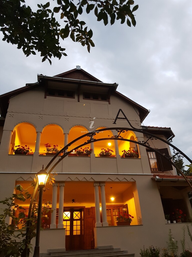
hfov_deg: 53.1
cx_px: 96
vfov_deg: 67.3
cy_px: 128
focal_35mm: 26
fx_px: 192
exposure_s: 1/13
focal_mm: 4.2
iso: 250
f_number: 1.7
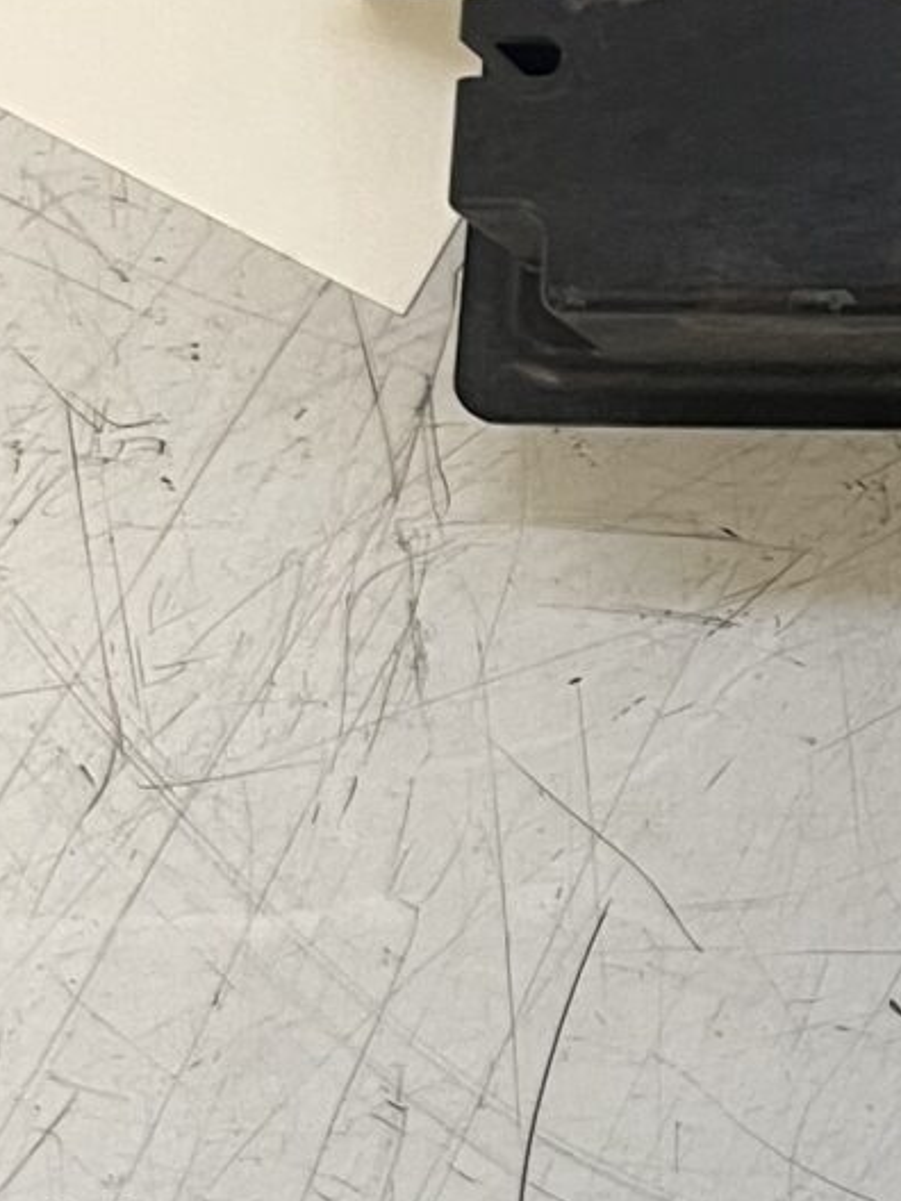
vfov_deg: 15.6
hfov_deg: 10.8
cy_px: 264
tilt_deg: -78.6
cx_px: 1793
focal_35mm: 126
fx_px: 4373
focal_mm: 5.1
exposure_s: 1/50
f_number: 1.6
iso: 100
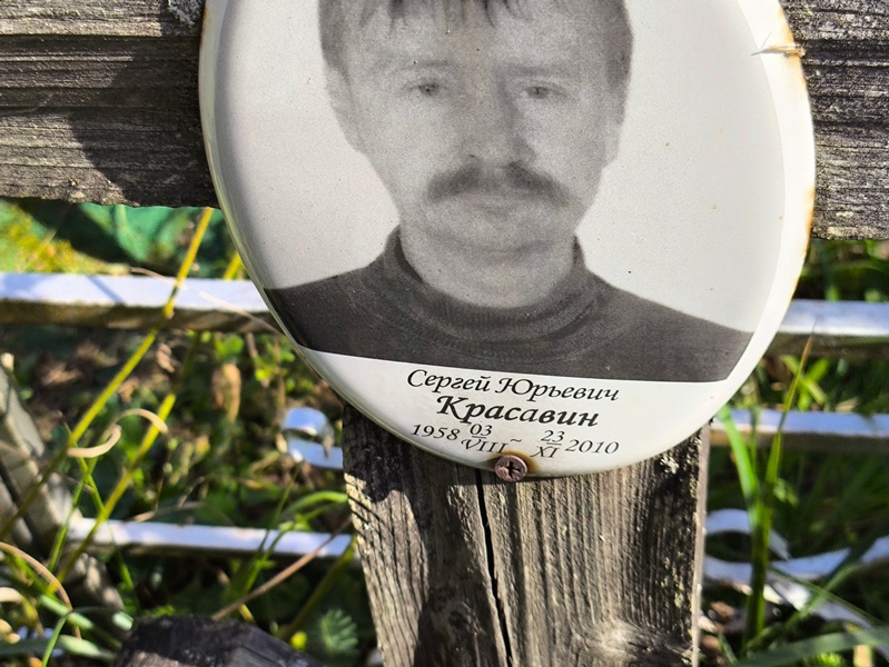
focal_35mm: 50
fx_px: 1285
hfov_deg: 38.2
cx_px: 444
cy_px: 334
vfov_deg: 29.1
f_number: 1.7
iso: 50
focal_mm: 4.71
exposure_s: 1/983
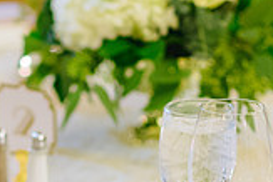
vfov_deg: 4.5
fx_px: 2300
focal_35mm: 303
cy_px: 236
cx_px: -3
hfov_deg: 6.8
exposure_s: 1/125
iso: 1600
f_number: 2.2
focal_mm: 85
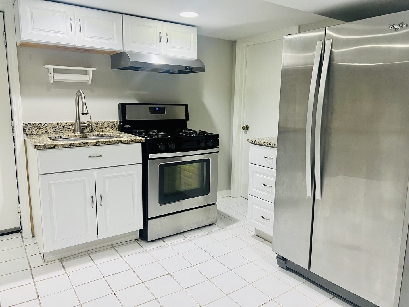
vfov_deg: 53.1
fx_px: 307
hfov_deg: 67.3
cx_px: 204
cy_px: 154
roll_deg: -0.5
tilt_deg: -9.9
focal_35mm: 26
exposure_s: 1/60
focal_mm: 5.7
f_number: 1.5
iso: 80
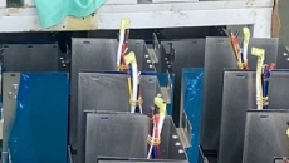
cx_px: -141
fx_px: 944
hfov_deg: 16.0
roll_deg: +2.2
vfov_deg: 9.5
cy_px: -123
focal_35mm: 123
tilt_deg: -15.0
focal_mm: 4.25
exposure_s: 1/121
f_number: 1.8
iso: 80
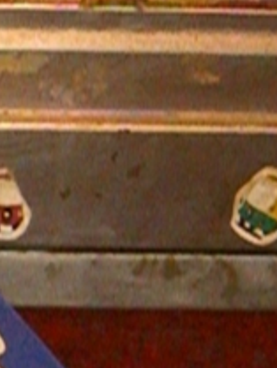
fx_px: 2771
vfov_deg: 7.5
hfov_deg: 5.6
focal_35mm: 260
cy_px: 454
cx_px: -296
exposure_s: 1/60
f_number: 4
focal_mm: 14.2
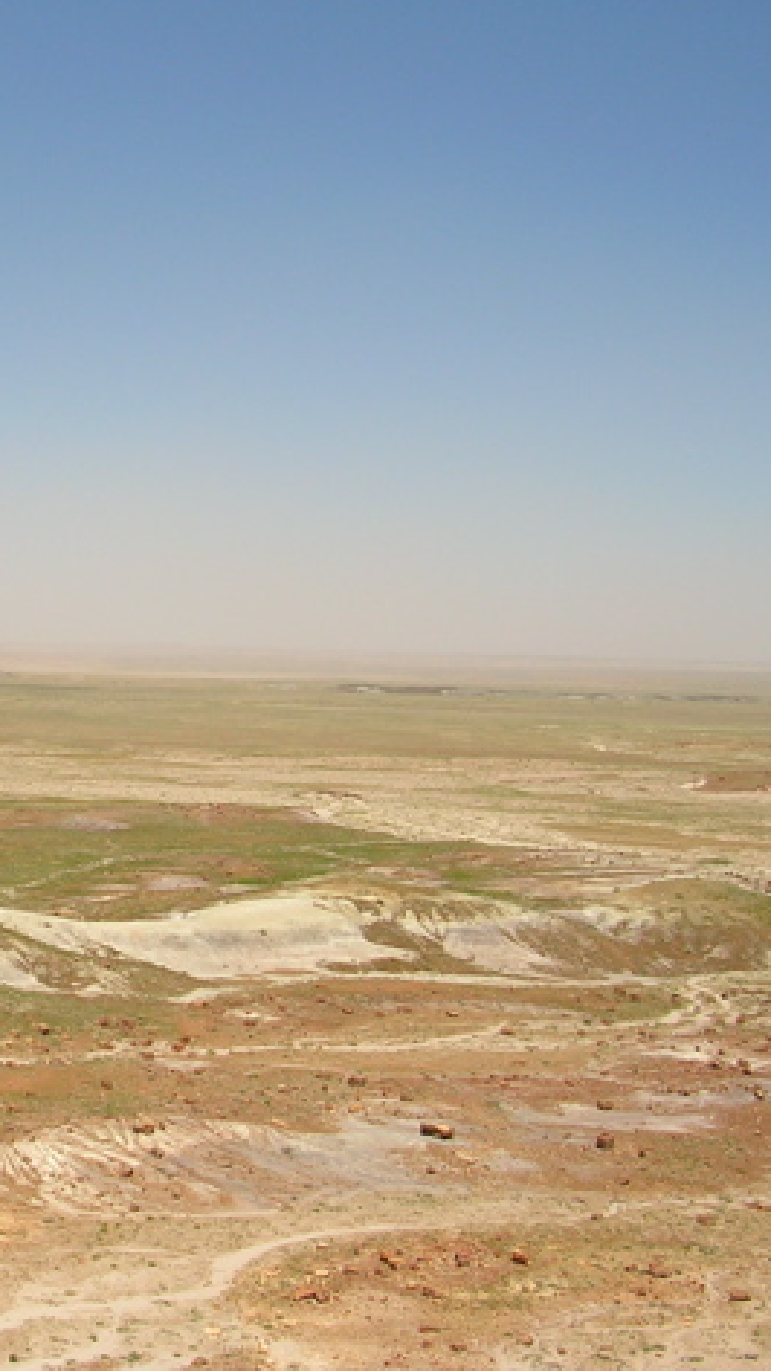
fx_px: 2036
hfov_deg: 20.8
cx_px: 14
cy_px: 678
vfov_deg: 37.2
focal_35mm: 56
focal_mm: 5.8
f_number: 5.6
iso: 50
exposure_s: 1/406
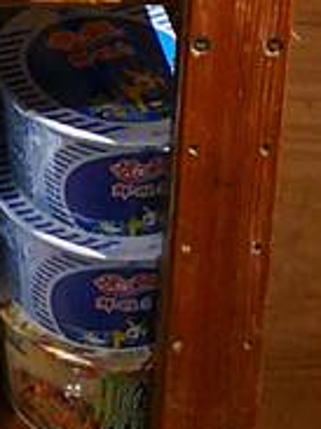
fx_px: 1894
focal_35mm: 153
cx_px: -346
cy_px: -708
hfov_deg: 9.0
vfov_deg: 10.5
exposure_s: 1/60
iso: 1600
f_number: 2.5
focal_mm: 14
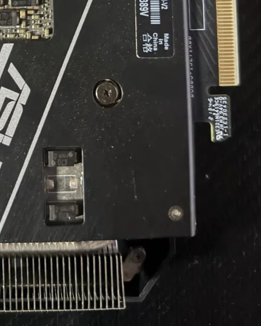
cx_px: 15
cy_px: -26
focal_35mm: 54
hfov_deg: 26.9
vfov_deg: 31.2
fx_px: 521
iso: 800
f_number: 1.78
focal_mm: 6.76
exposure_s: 1/25
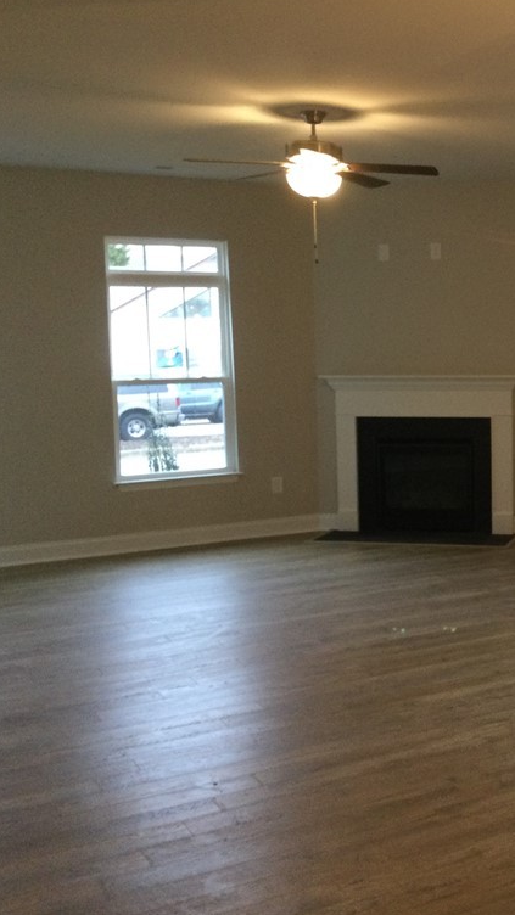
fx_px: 1117
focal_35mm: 46
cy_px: 453
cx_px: 558
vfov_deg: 44.6
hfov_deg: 24.3
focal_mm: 3.3
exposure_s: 1/30
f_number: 2.4
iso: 100
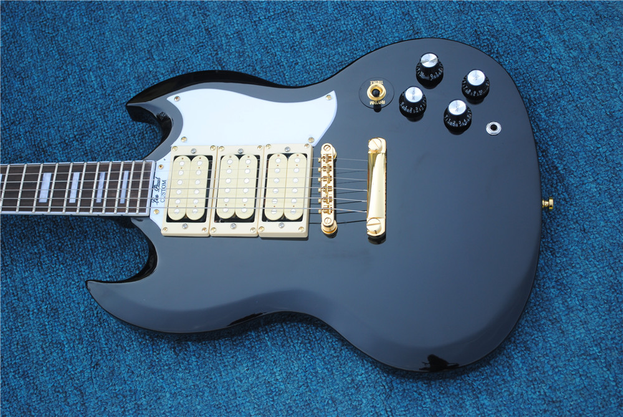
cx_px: 312
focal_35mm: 60
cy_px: 208
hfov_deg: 33.4
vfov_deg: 22.7
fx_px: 1039
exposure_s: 1/80
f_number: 5.3
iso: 100
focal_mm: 40
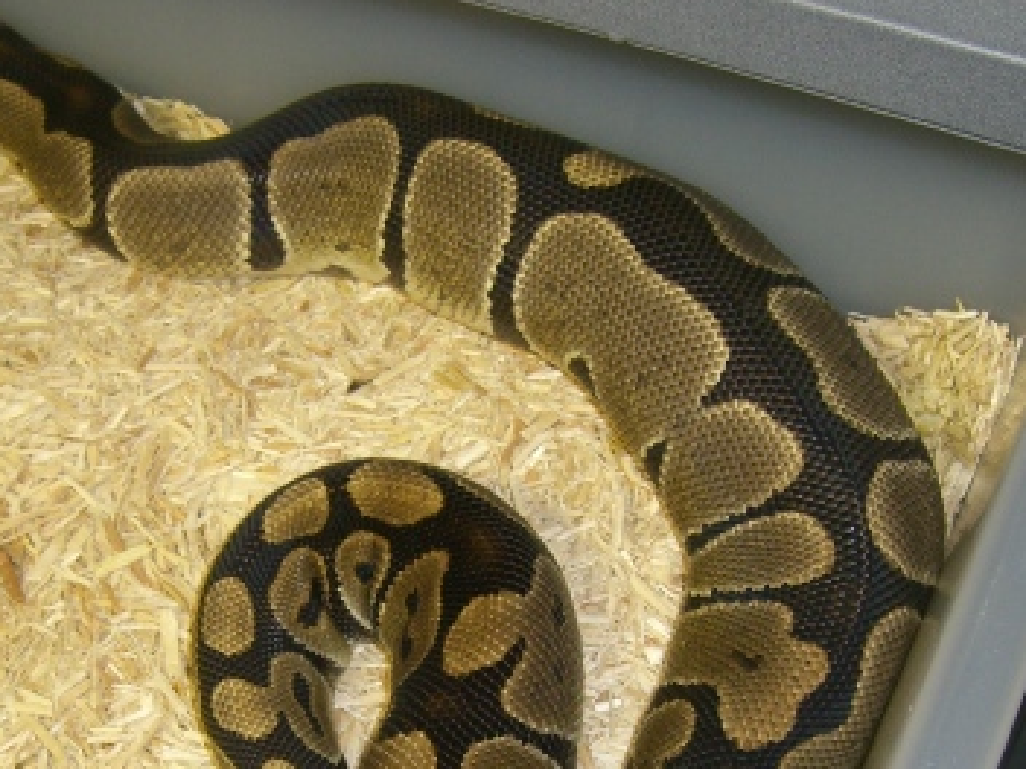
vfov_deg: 21.0
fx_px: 2045
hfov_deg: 28.1
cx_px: 379
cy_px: 652
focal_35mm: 69
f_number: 2.7
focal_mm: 6.2
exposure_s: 1/60
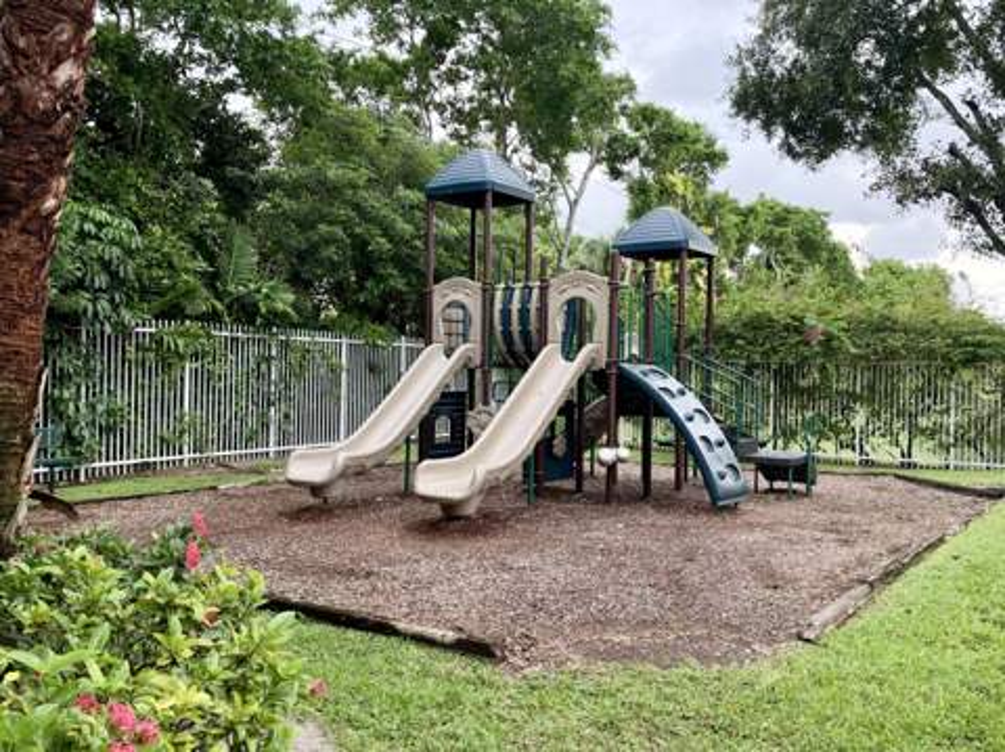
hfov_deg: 58.4
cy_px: 376
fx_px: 899
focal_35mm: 31
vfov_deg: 45.4
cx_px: 502
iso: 200
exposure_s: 1/231
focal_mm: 6.93
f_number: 1.8
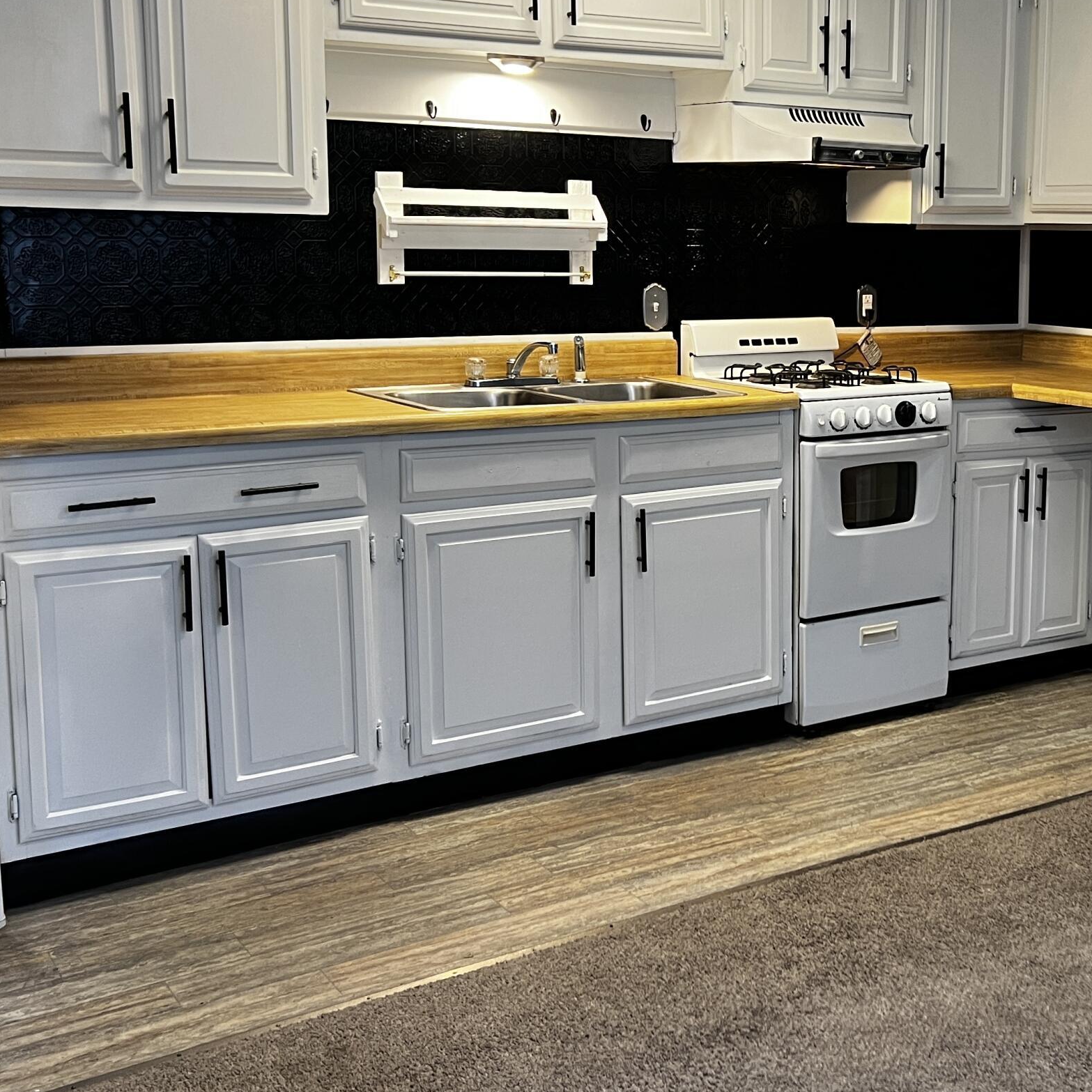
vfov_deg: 38.2
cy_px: 453
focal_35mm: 44
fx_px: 1570
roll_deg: +1.0
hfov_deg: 37.2
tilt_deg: -9.5
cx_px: 854
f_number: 1.5
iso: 80
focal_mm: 5.7
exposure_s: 1/60
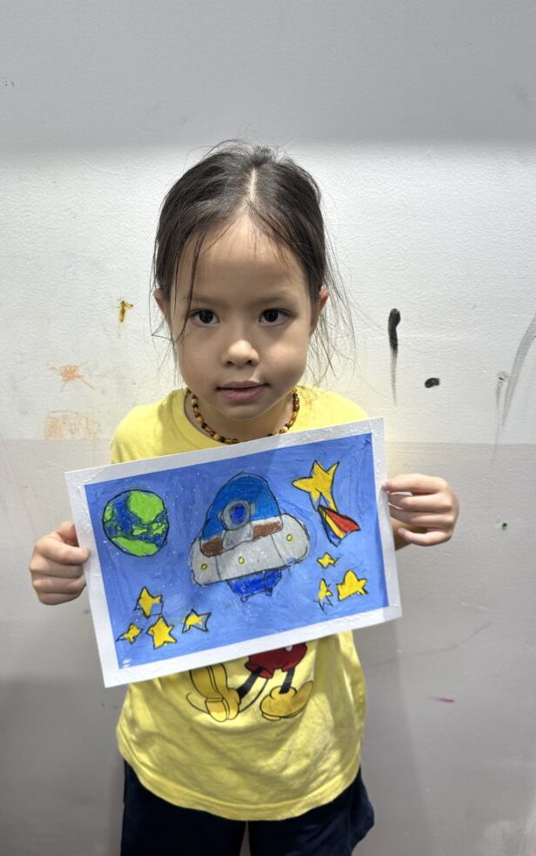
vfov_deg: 70.4
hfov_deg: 47.6
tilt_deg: -17.4
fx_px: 607
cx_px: 257
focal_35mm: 26
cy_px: 426
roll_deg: -1.5
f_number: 1.78
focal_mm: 6.86
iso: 64
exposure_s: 1/241
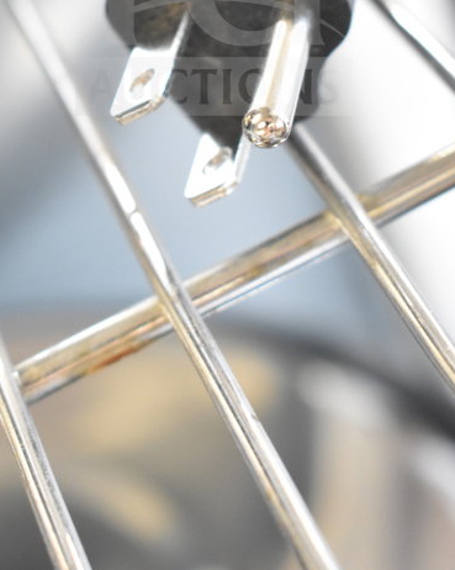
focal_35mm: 106
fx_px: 1786
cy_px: 18
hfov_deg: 14.5
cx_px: 213
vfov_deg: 17.7
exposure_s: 1/60
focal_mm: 38
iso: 2800
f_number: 4.8
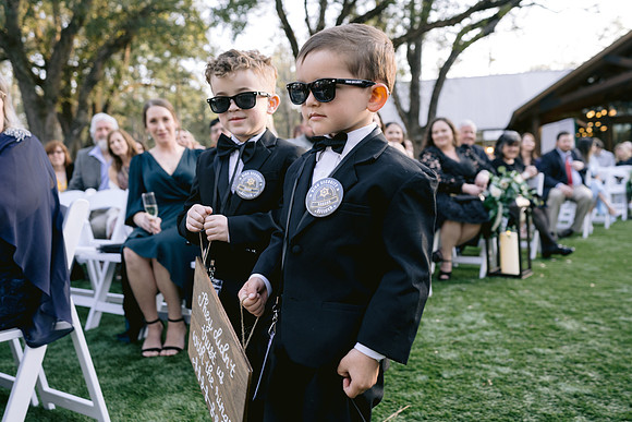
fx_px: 615
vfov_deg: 37.9
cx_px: 316
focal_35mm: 35
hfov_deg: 54.4
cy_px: 211
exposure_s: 1/200
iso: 400
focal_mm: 35
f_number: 4
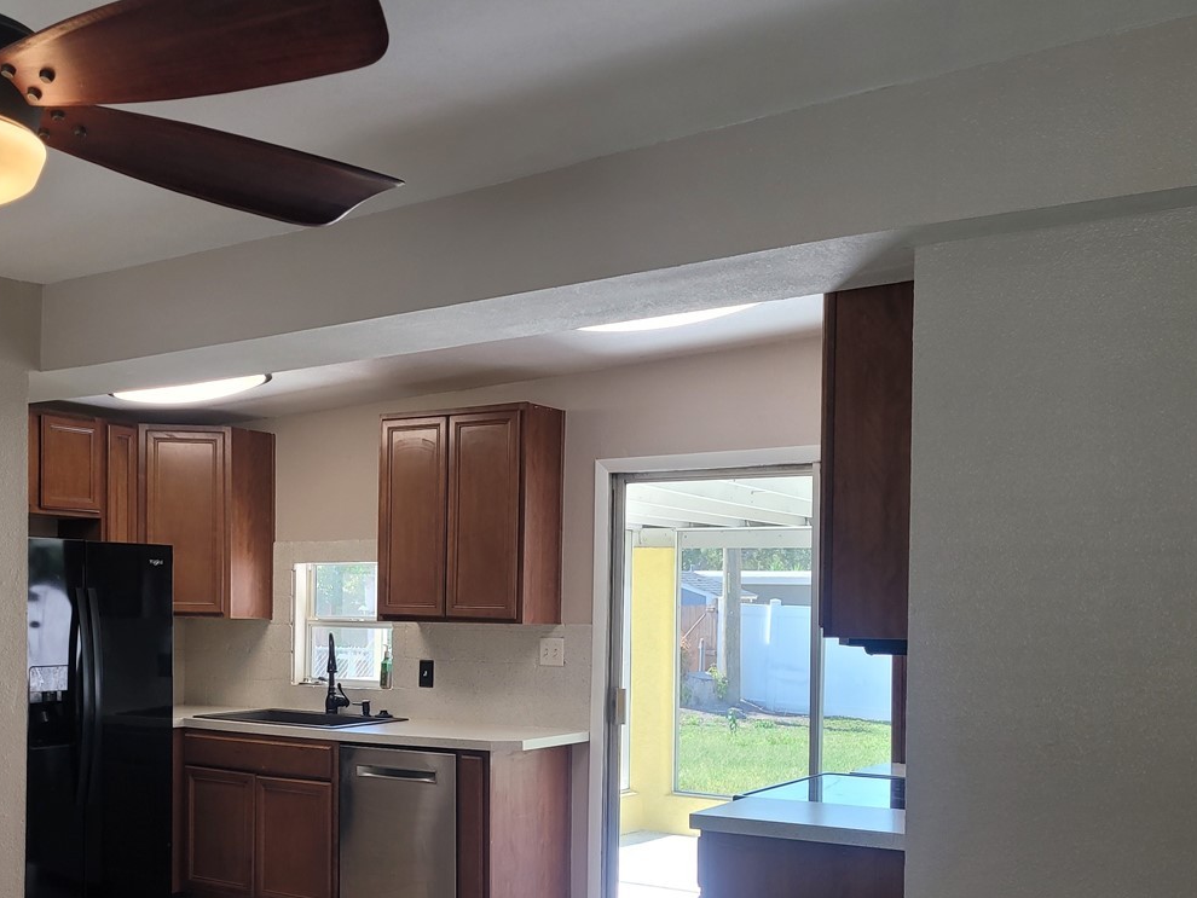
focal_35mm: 42
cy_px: 638
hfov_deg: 44.4
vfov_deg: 33.9
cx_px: 436
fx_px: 1453
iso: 64
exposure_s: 1/120
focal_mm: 5.4
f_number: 1.8
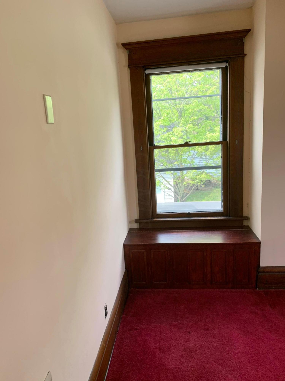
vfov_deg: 67.3
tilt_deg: -11.8
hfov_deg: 53.1
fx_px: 285
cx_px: 142
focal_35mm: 26
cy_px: 190
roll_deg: +3.8
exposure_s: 1/121
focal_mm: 4.25
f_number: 1.8
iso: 50
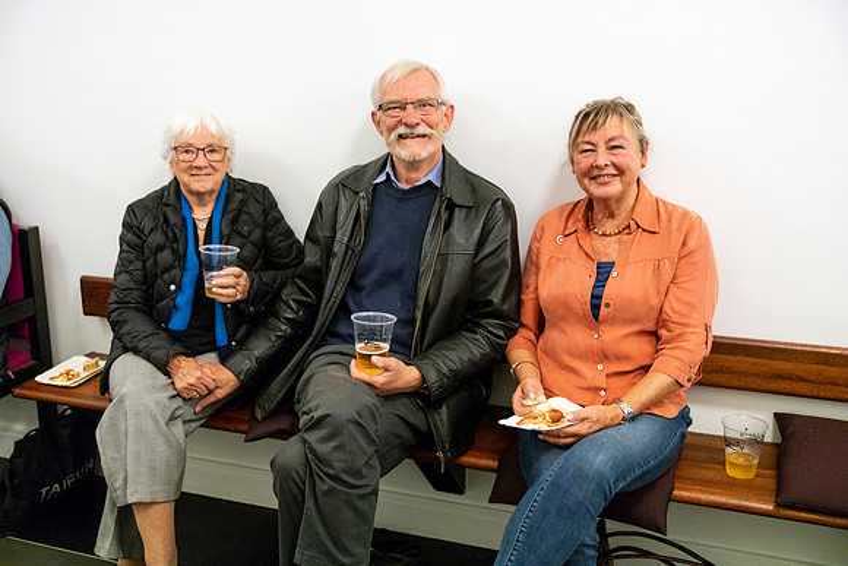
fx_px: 848
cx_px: 424
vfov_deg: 36.9
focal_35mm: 36
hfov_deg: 53.1
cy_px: 283
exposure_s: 1/250
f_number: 2.8
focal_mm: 36
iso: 10000
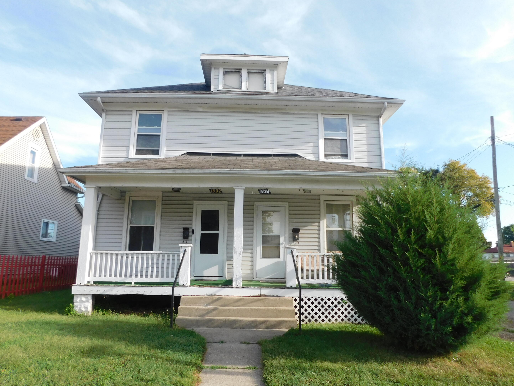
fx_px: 356
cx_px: 250
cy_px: 198
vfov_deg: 56.8
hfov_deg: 71.6
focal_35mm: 24
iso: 125
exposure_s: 1/640
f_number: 3
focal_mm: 4
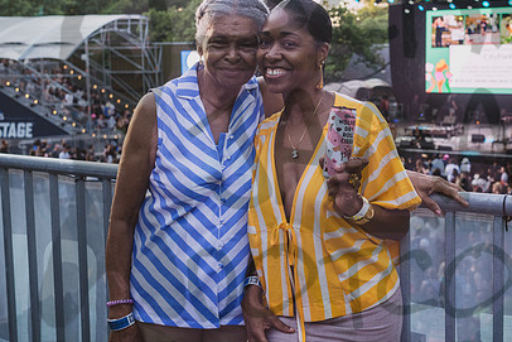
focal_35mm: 50
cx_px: 324
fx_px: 711
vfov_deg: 27.0
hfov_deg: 39.3
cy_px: 144
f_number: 4.5
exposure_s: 1/250
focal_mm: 35
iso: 640
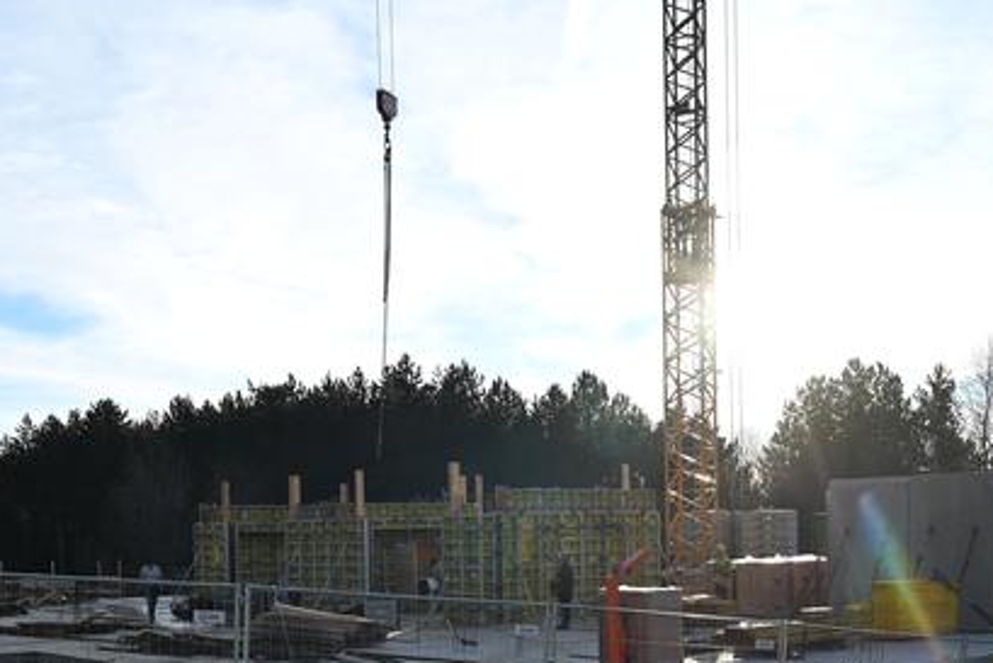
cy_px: 588
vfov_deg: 27.7
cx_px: 405
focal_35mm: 47
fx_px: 1297
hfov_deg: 41.7
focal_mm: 24
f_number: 7.1
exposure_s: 1/200
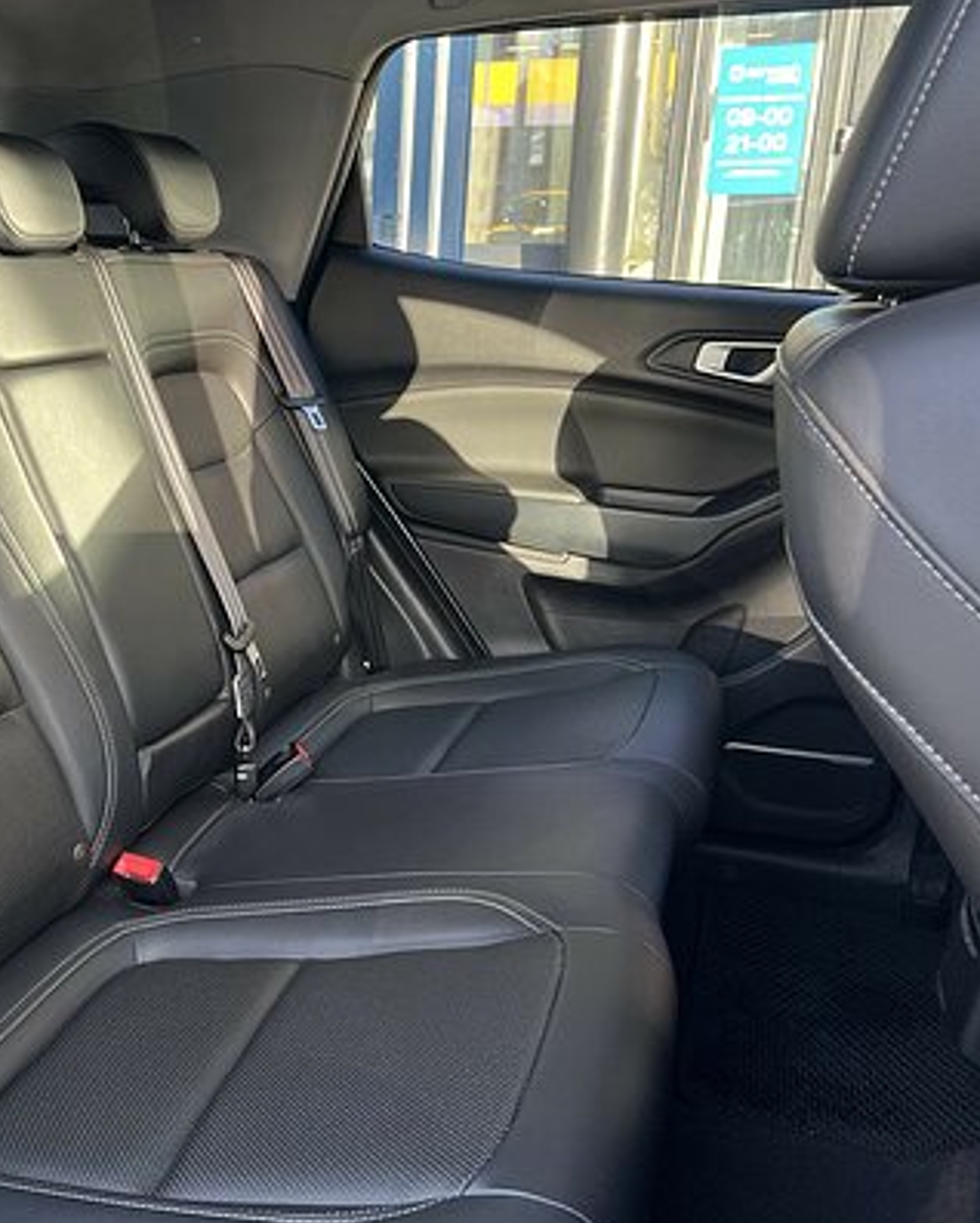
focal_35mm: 35
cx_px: 231
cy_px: 616
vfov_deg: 51.5
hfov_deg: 40.9
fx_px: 1268
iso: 50
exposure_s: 1/163
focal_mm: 5.7
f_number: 1.5
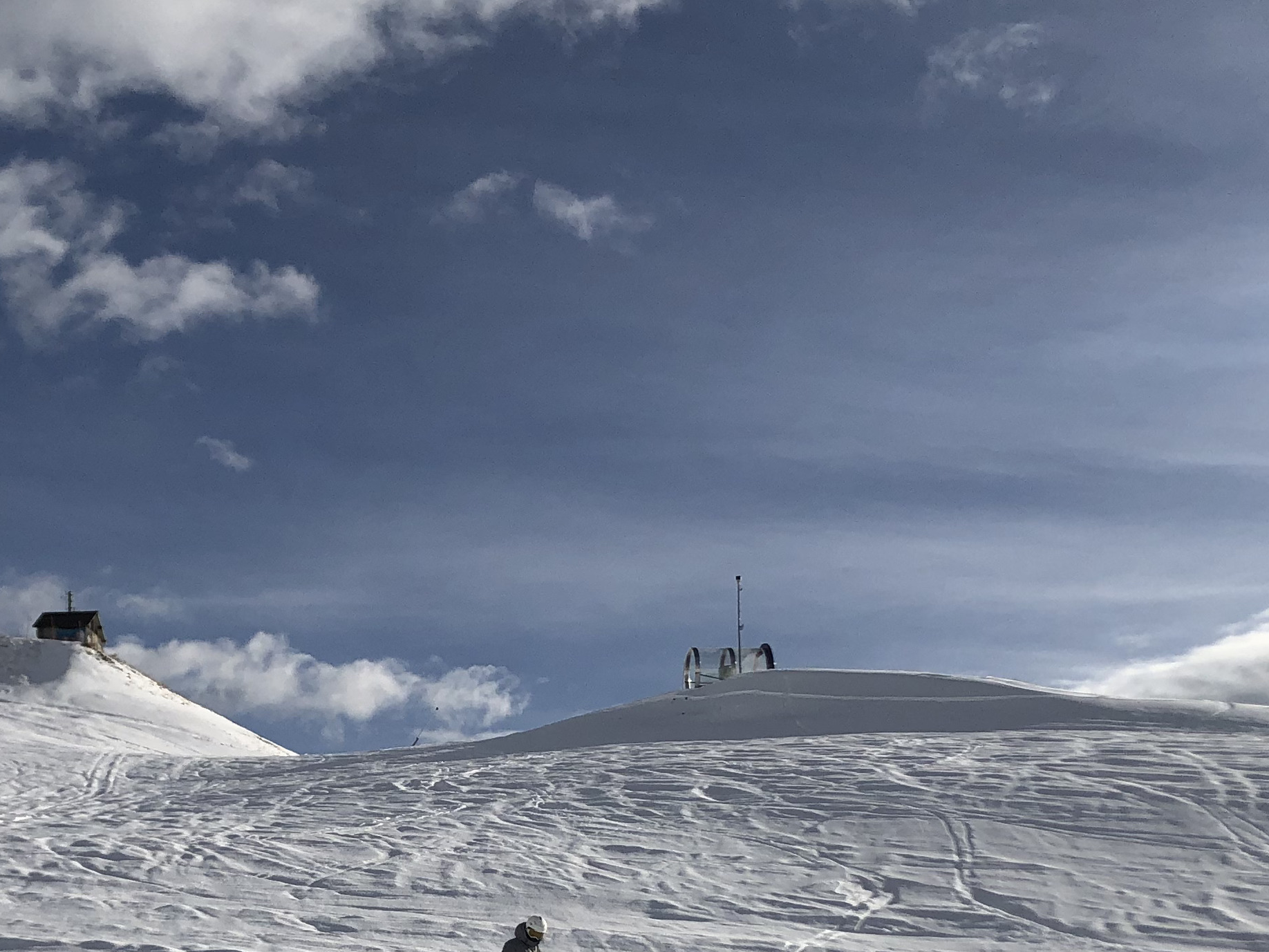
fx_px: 2236
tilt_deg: +6.8
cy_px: 860
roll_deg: +1.9
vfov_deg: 23.4
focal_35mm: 61
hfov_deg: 31.3
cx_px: 380
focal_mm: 4
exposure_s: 1/6897
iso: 25
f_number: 1.8
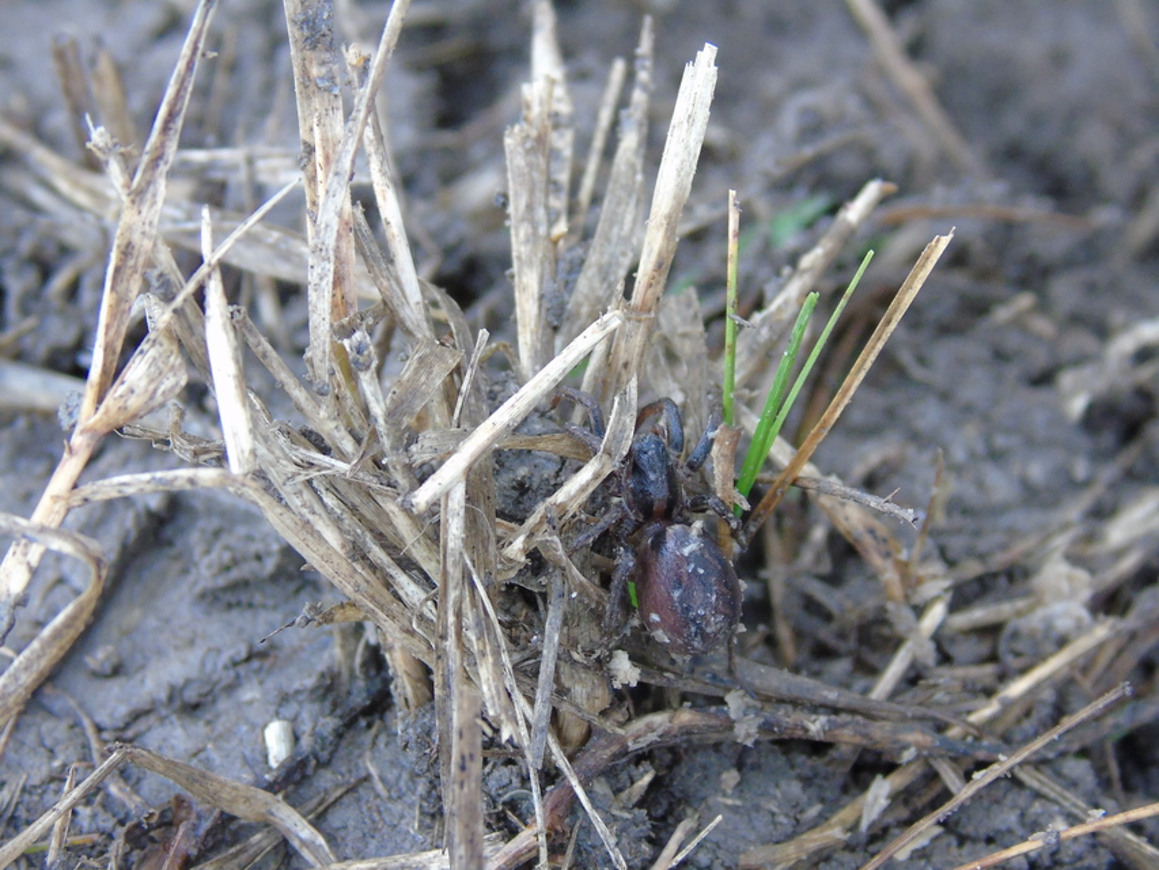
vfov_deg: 10.4
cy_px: 435
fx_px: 4755
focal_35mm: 142
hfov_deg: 13.9
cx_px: 580
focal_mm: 25
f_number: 4.7
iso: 400
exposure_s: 1/80
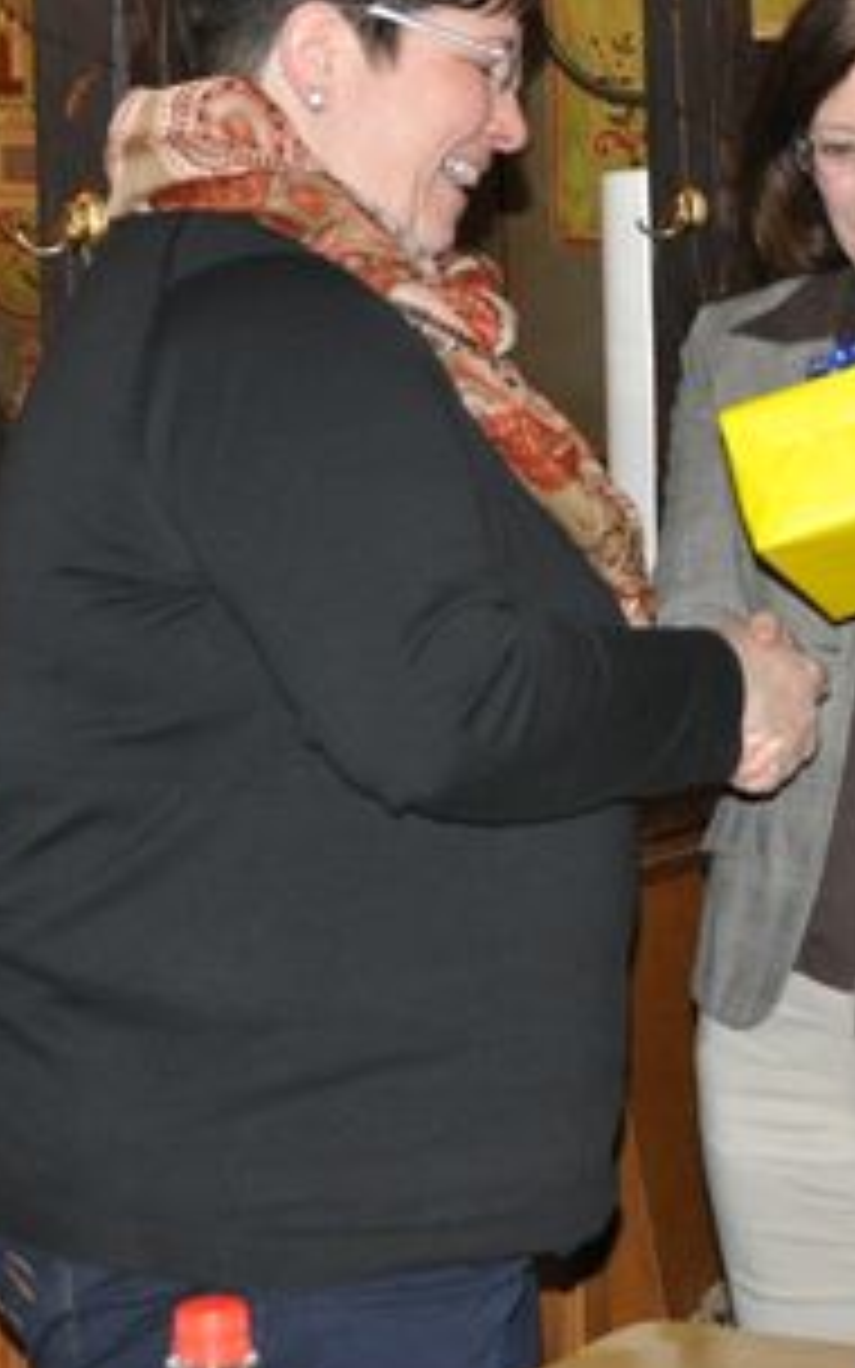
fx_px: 3840
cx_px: 828
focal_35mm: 103
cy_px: 443
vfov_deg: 20.1
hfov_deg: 12.6
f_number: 4.2
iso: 800
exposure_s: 1/60
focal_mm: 32
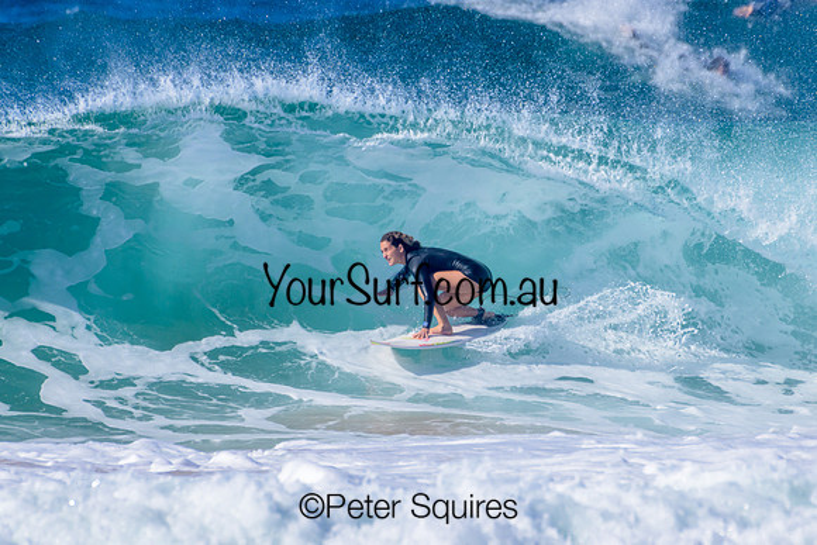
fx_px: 22699
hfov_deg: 2.1
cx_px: 408
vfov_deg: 1.4
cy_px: 272
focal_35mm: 1000
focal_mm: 1000
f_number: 11
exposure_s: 1/2000
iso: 800
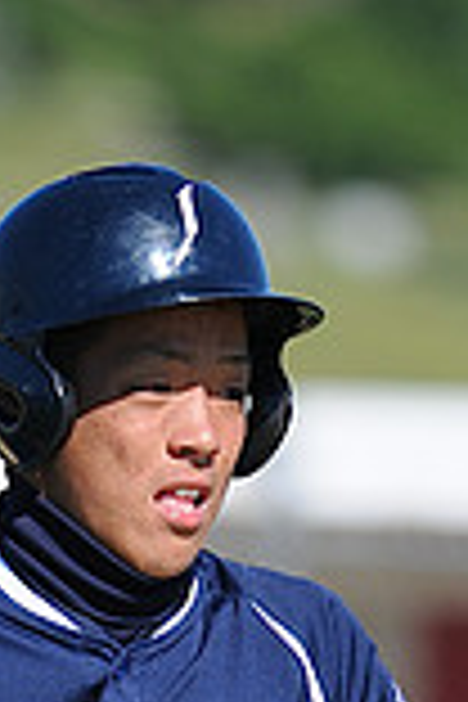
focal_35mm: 1300
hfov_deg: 1.1
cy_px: 972
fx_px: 25348
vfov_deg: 1.6
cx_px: 79
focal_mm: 300
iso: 200
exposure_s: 1/1600
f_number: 4
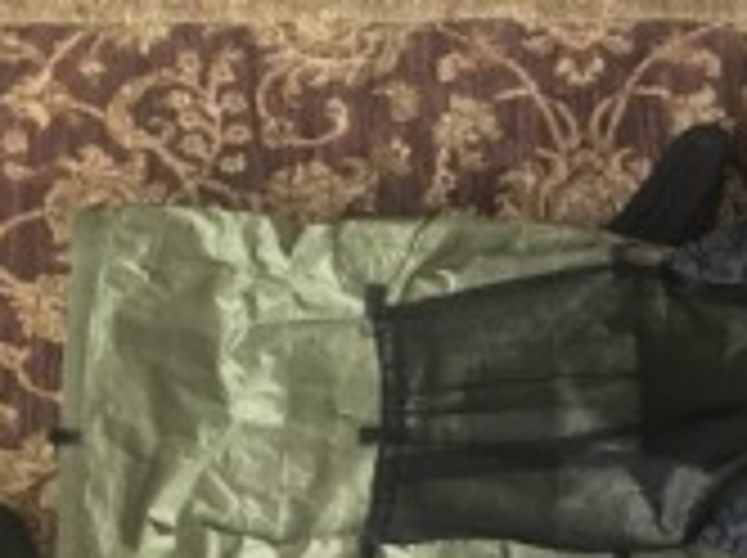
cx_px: 459
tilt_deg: -76.8
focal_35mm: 64
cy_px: 544
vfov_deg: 22.1
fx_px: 1379
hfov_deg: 30.2
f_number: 2.2
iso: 320
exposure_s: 1/15
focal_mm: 4.15
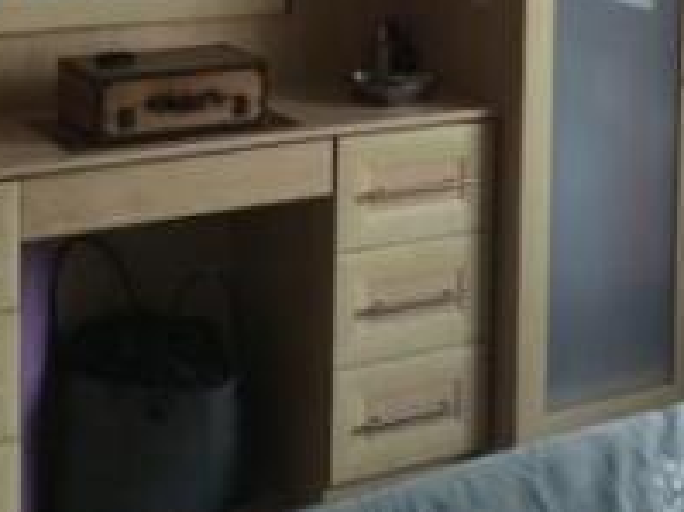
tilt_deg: -5.5
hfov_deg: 22.6
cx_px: 593
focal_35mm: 85
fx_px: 1679
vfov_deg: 16.6
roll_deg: -1.8
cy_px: -115
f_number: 2.2
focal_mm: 4.15
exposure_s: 1/120
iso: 40
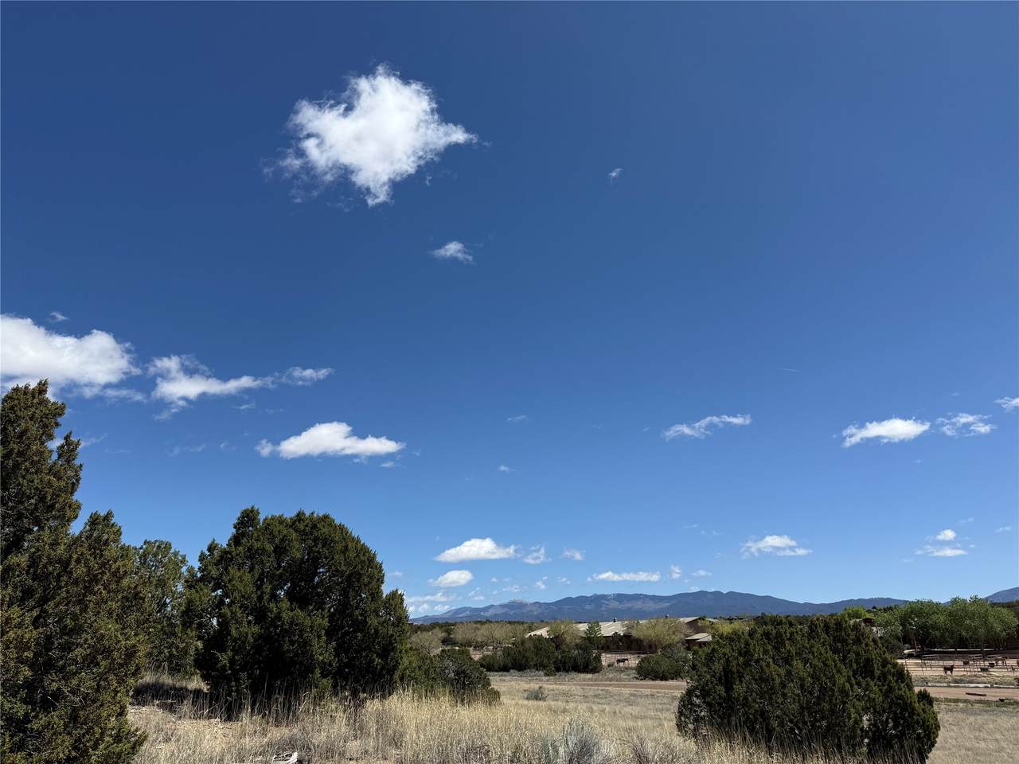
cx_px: 510
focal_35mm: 24
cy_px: 382
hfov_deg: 71.6
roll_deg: +1.4
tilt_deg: +20.1
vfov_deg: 56.8
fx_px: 706
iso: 80
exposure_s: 1/6173
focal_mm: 6.76
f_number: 1.78
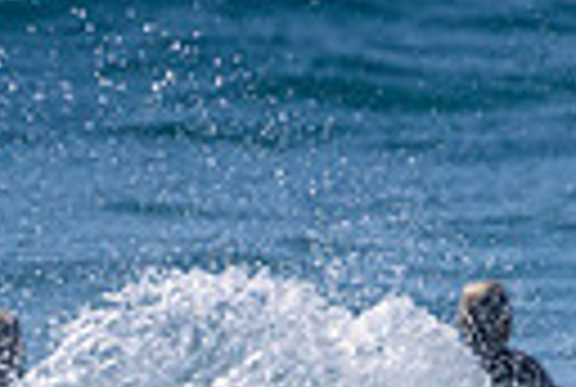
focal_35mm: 4354
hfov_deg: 0.5
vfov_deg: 0.3
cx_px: 585
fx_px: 69826
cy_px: 773
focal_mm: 800
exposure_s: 1/2000
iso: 800
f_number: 11
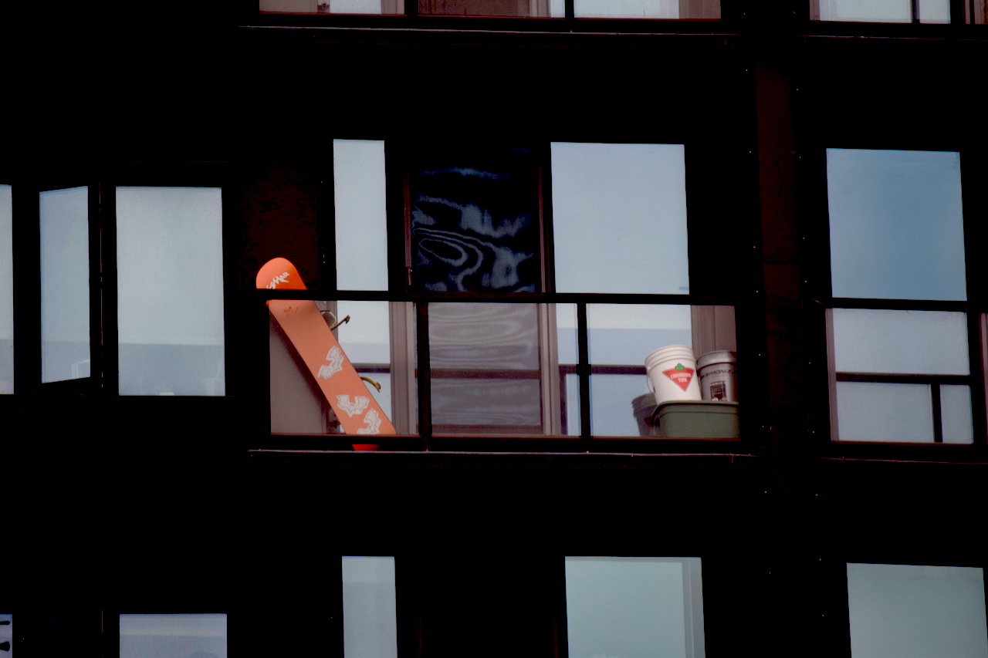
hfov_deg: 6.9
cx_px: 494
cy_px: 329
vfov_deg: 4.6
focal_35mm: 300
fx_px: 8232
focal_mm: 200
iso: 400
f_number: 5.6
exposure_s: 1/320
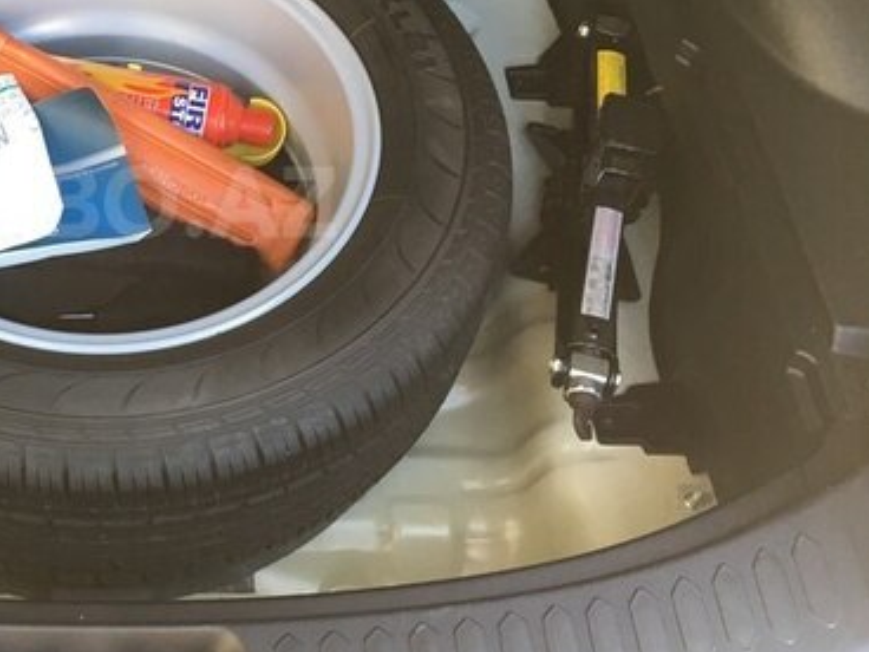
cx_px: 94
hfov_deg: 34.8
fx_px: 1305
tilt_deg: -51.8
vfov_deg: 27.8
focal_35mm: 52
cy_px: 202
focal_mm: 4.15
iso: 32
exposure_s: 1/33
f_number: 2.2
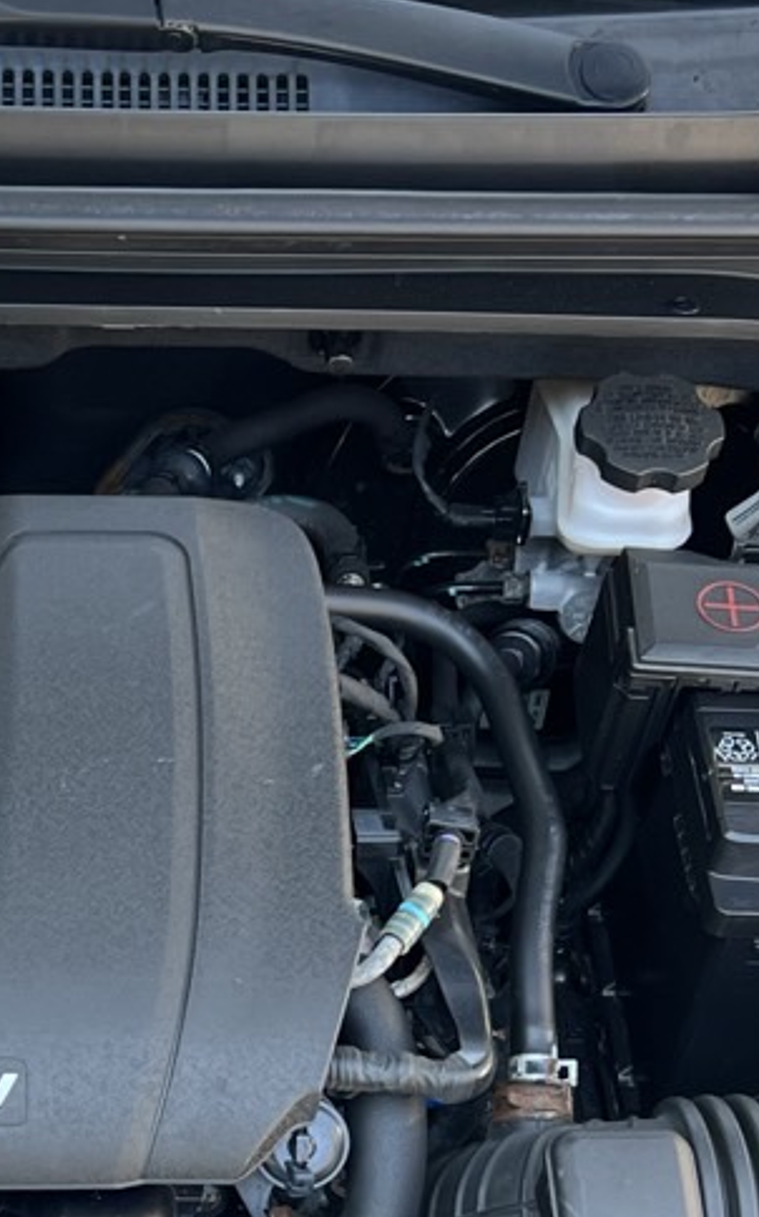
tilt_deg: -47.4
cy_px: 1008
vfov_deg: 24.7
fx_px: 2717
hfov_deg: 15.6
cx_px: 10
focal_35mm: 82
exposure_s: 1/121
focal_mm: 5.7
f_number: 1.5
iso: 50
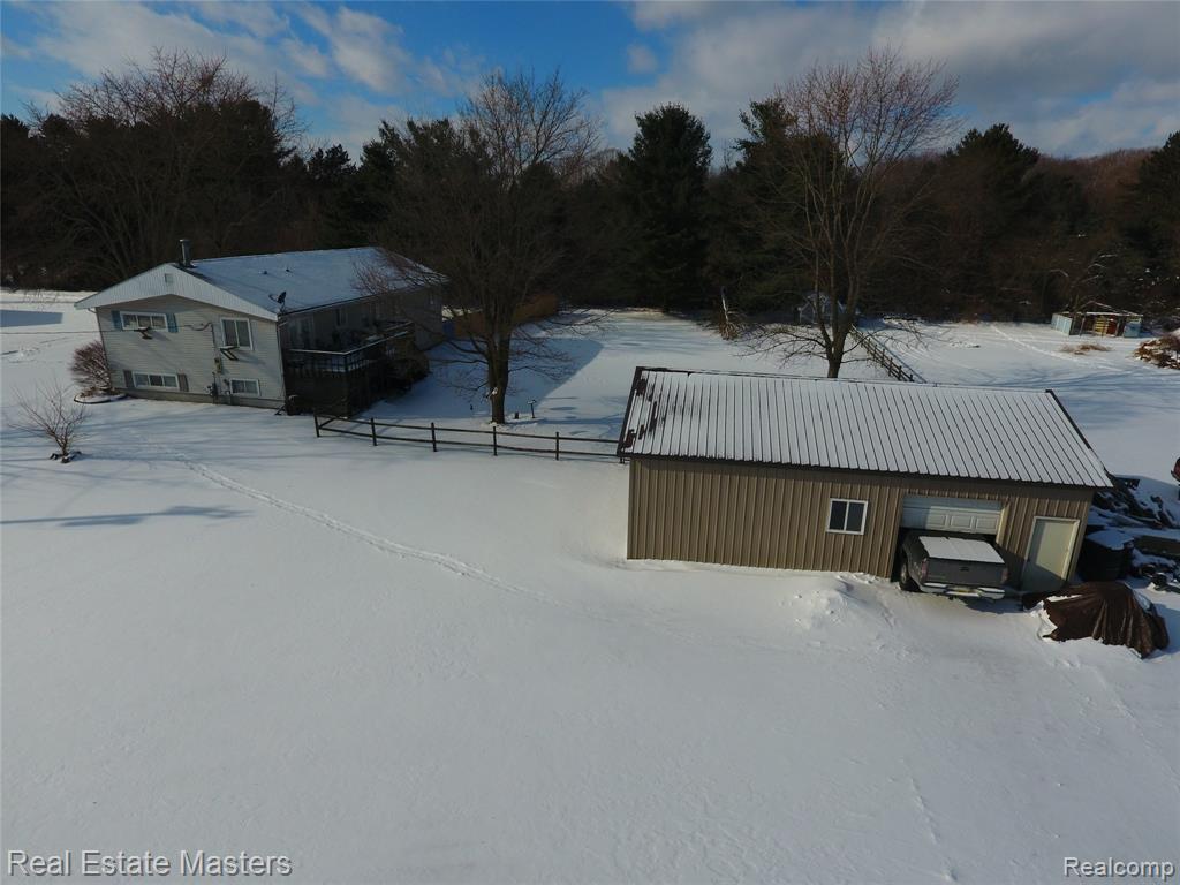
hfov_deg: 81.7
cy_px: 442
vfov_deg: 66.0
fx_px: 682
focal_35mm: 20
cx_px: 590
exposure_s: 1/2604
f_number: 2.8
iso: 100
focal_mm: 3.61
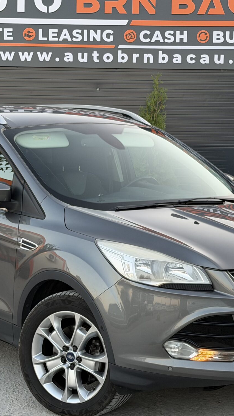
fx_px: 982
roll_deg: -1.2
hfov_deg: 13.6
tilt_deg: -6.7
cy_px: 244
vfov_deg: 23.9
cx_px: 113
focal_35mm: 89
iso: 64
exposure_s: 1/121
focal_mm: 6.76
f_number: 1.78
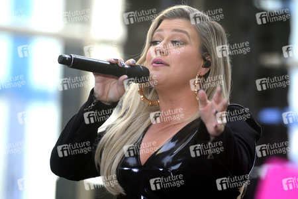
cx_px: 149
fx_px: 2483
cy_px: 100
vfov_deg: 4.6
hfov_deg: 6.9
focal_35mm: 300
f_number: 4
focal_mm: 300
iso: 1000
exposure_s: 1/640
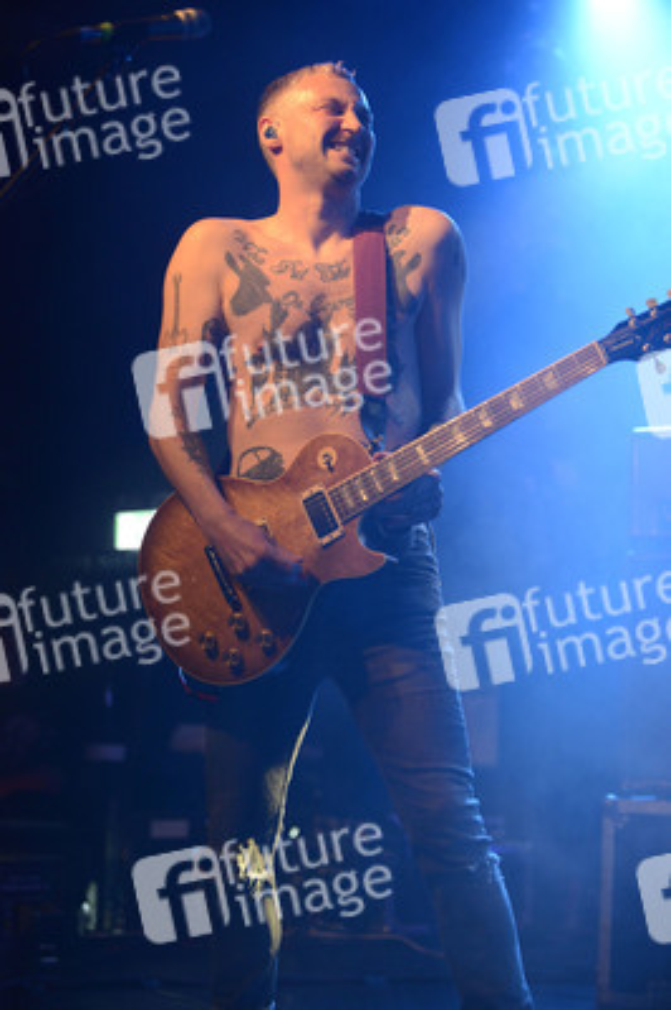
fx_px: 1960
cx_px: 336
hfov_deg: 19.4
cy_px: 505
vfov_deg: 28.9
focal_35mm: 70
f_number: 2.8
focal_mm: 70
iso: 4000
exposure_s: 1/160
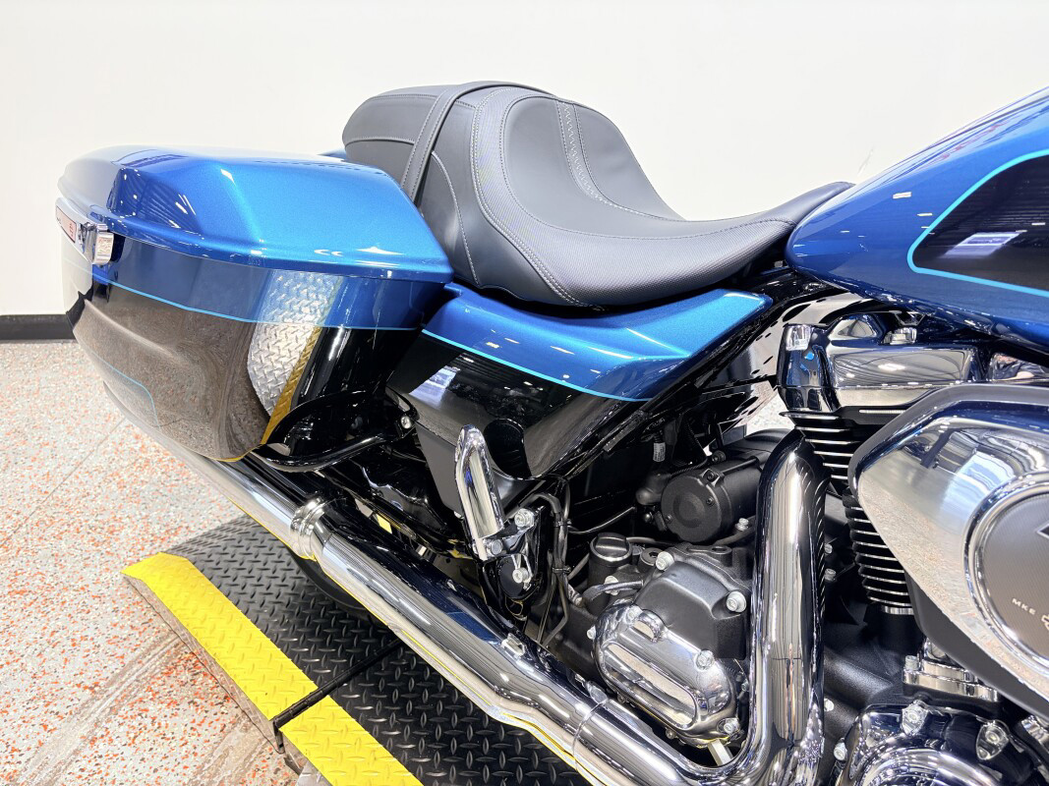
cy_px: 393
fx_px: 788
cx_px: 524
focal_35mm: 26
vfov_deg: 53.1
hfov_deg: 67.3
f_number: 1.6
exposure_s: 1/120
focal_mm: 5.96
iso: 125
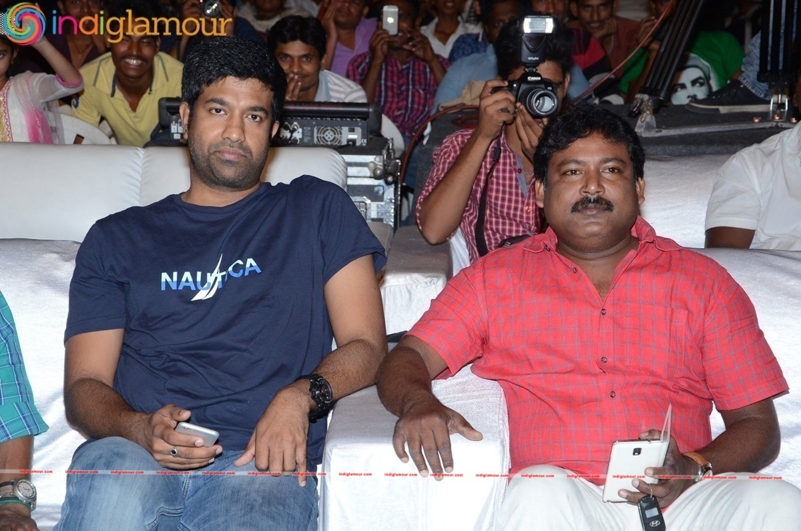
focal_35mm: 99
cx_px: 400
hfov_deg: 20.7
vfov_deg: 13.8
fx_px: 2198
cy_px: 266
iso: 1000
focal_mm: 66
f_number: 5.6
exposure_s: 1/125
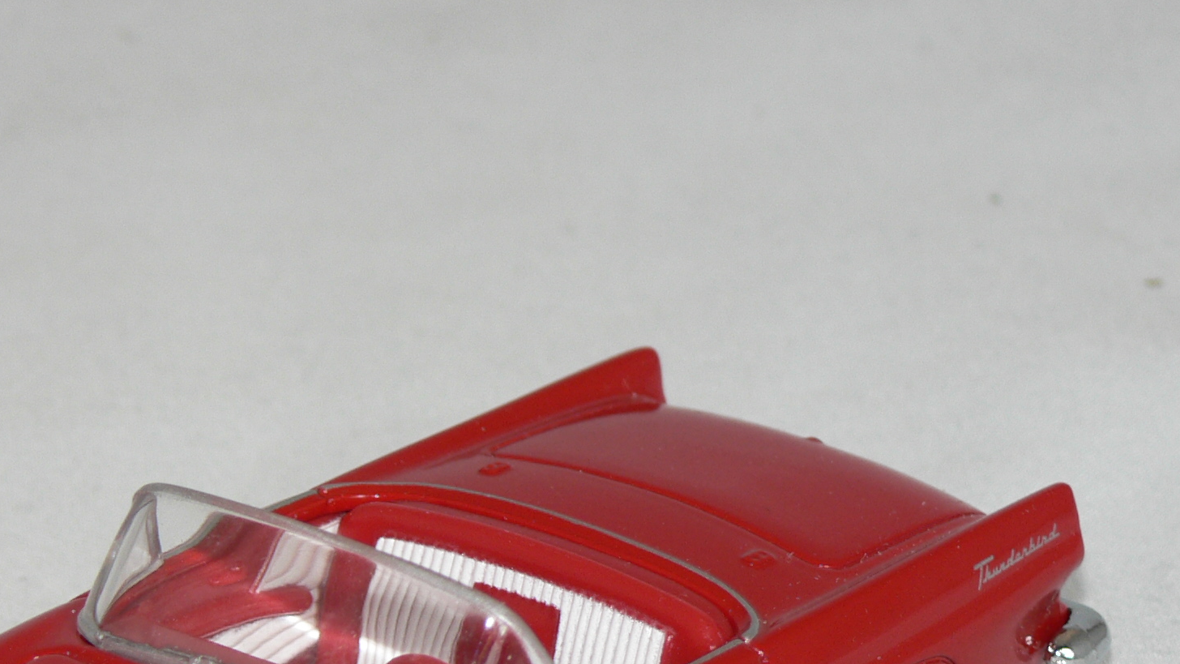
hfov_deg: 8.6
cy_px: 691
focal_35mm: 249
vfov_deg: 4.9
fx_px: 7791
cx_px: 302
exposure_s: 1/60
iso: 80
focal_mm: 21.6
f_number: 3.2
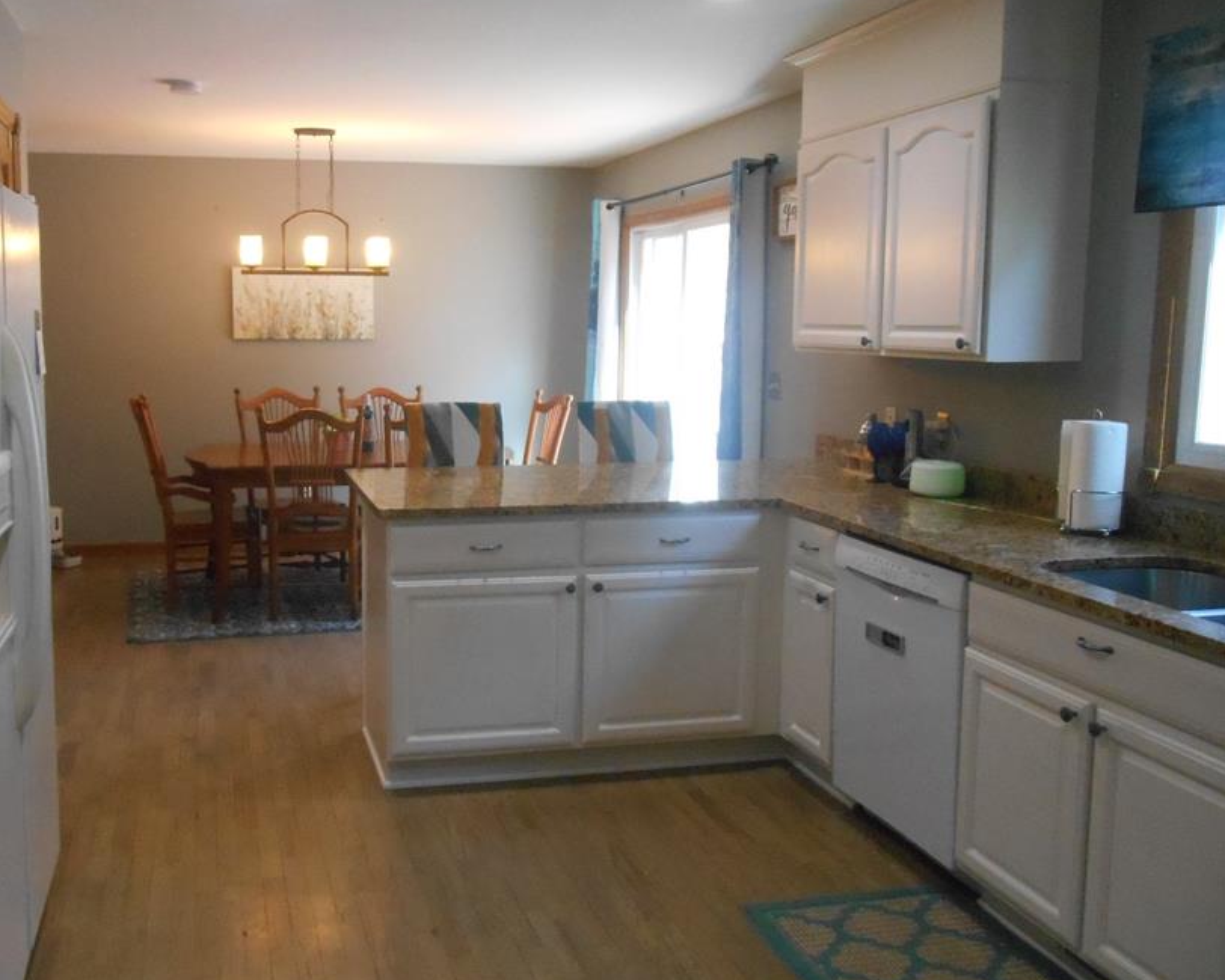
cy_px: 467
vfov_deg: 45.8
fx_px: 1160
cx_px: 457
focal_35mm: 32
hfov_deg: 55.0
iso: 800
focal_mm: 4.7
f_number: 3.4
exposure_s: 1/125
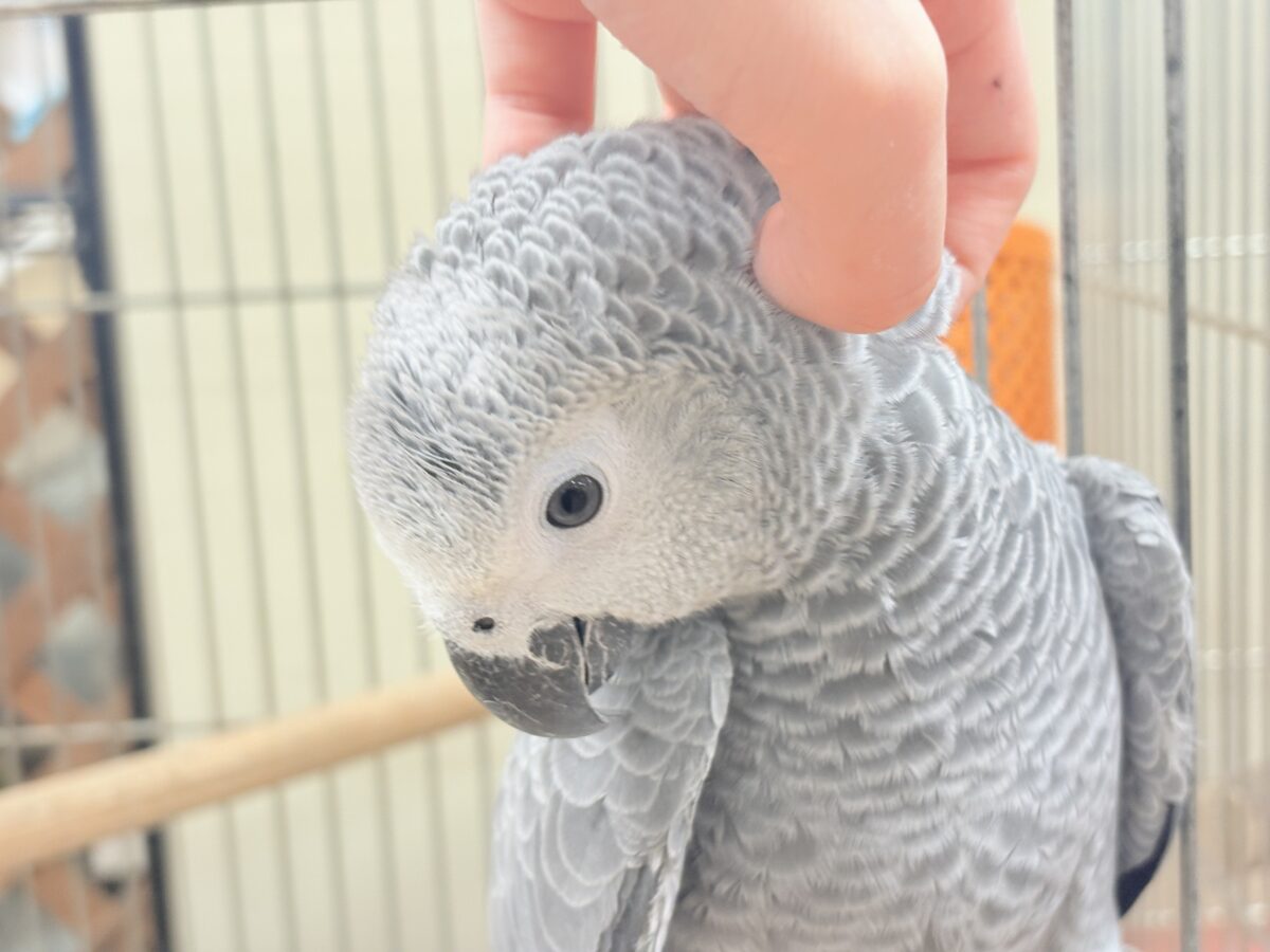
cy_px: 476
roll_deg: +3.9
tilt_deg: -9.1
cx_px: 635
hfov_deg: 36.8
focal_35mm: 52
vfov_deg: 28.0
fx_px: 1908
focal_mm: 5.96
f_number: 1.6
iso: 50
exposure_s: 1/50
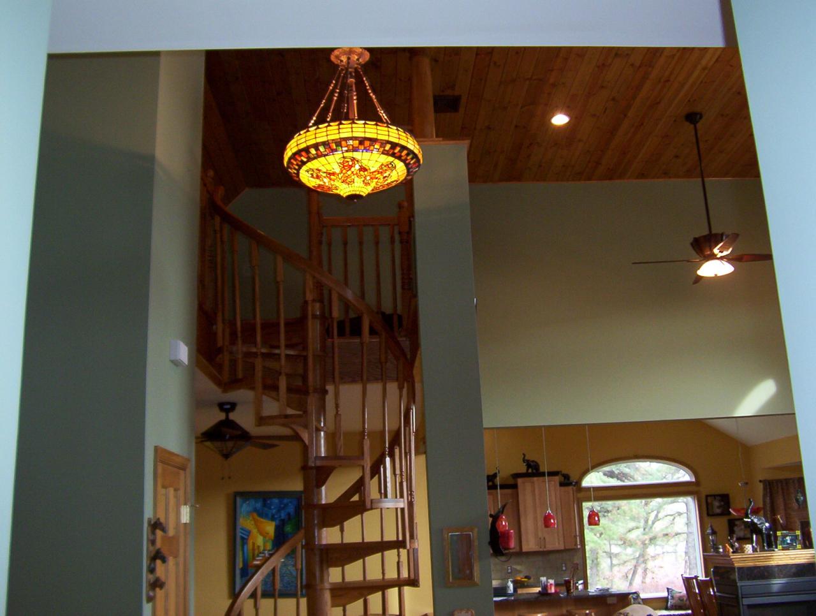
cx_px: 408
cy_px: 308
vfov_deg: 39.8
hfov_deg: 51.3
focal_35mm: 36
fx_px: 851
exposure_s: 1/30
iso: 140
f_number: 2.76
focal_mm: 5.54
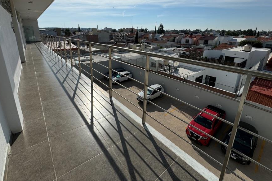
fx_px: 128
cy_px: 66
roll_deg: -0.1
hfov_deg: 93.2
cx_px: 131
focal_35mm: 17
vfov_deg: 69.2
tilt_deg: -15.5
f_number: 2.2
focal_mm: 2.22
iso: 40
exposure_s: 1/4926
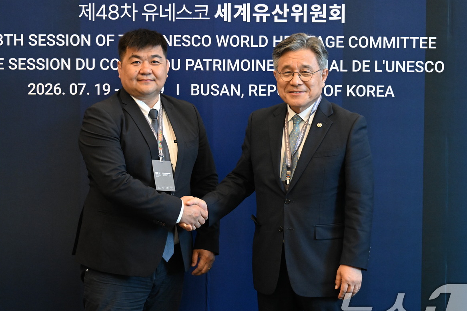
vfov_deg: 16.3
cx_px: 213
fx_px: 1090
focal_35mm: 84
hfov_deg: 24.2
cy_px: 160
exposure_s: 1/125
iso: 6400
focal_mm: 70
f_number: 6.3
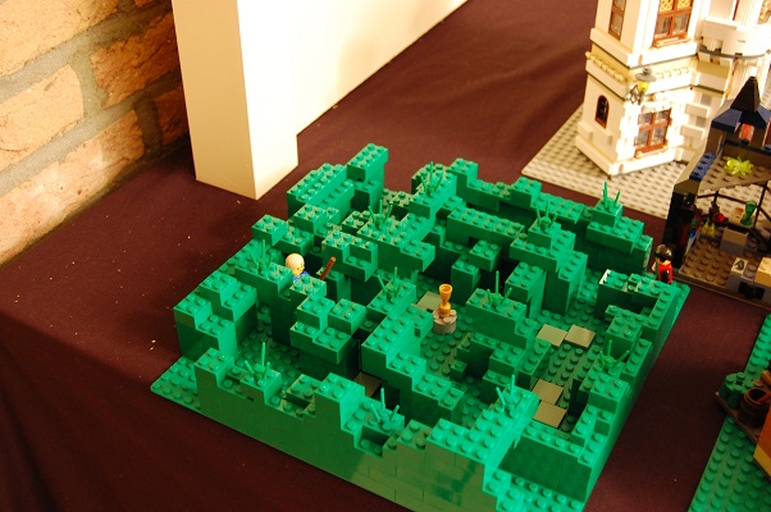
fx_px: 963
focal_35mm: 45
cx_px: 386
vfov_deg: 29.8
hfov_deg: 43.6
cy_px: 256
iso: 800
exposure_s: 1
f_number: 5.6
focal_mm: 30
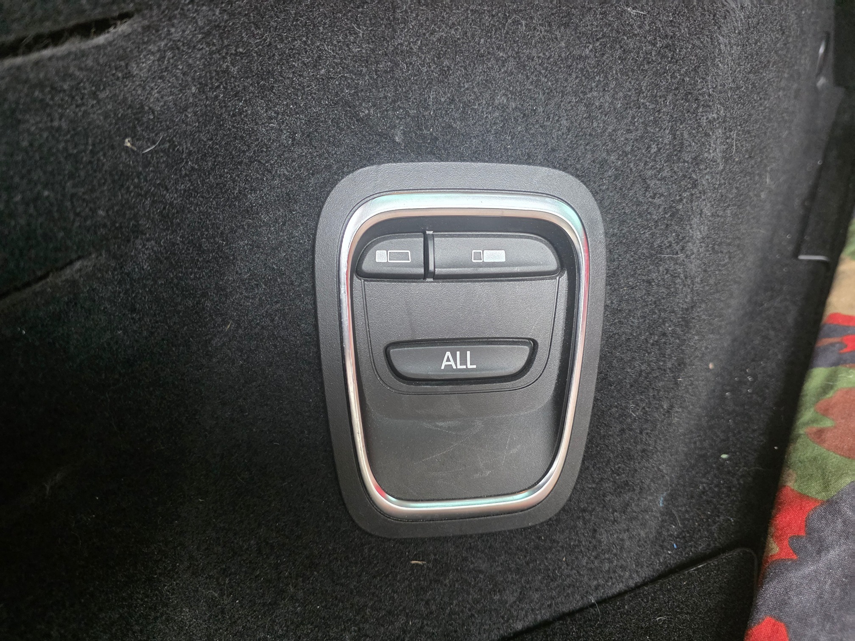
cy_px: 320
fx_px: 568
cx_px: 428
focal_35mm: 23
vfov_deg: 58.9
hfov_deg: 73.9
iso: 1250
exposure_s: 1/100
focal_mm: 6.3
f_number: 1.7
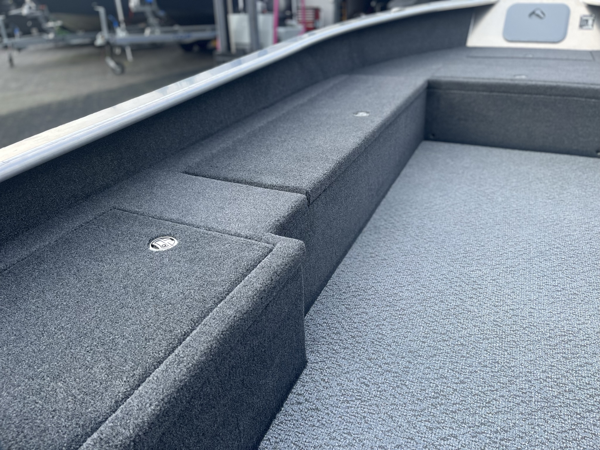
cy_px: 225
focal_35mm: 26
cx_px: 300
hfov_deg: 67.3
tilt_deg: -24.8
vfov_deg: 53.1
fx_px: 451
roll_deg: +1.5
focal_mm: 5.1
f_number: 1.6
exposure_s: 1/821
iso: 50
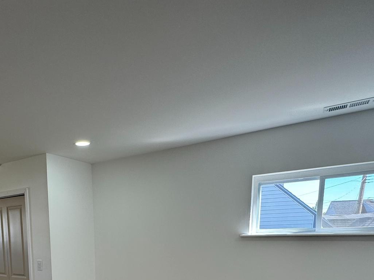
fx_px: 303
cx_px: 93
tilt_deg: -8.8
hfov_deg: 60.0
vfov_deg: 43.0
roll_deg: +1.5
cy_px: 279
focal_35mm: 28
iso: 50
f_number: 2.2
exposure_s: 1/99
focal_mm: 2.22
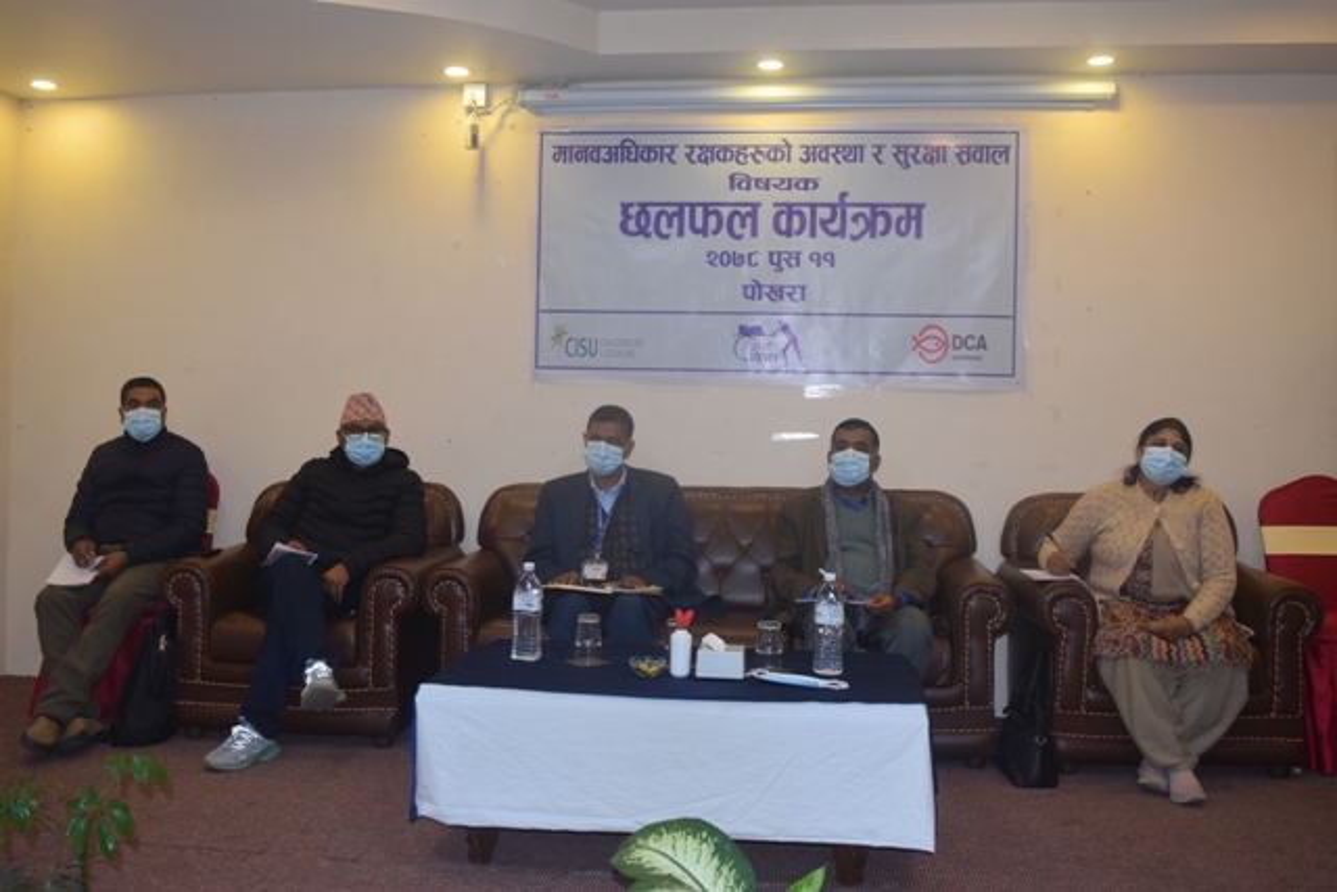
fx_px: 1281
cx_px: 668
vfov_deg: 38.4
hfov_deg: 55.1
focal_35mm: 34
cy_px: 446
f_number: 4.5
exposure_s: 1/80
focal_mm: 23
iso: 800
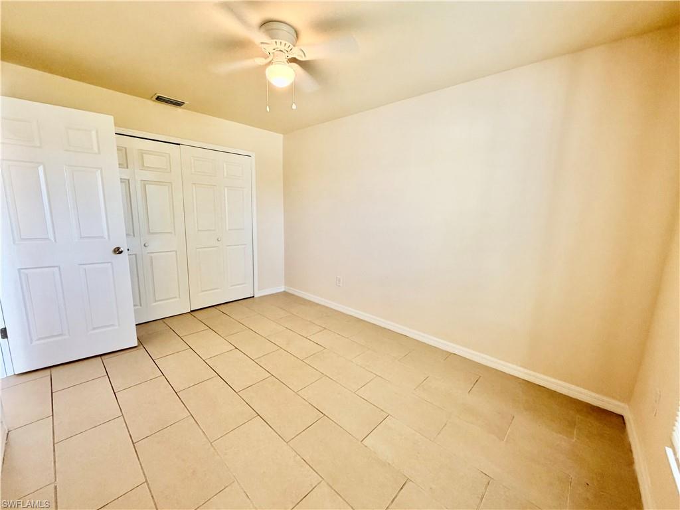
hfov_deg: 102.1
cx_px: 340
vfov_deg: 85.7
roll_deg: -1.0
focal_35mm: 14
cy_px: 255
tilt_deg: -9.9
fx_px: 275
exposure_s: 1/121
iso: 200
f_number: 2.2
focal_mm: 2.22
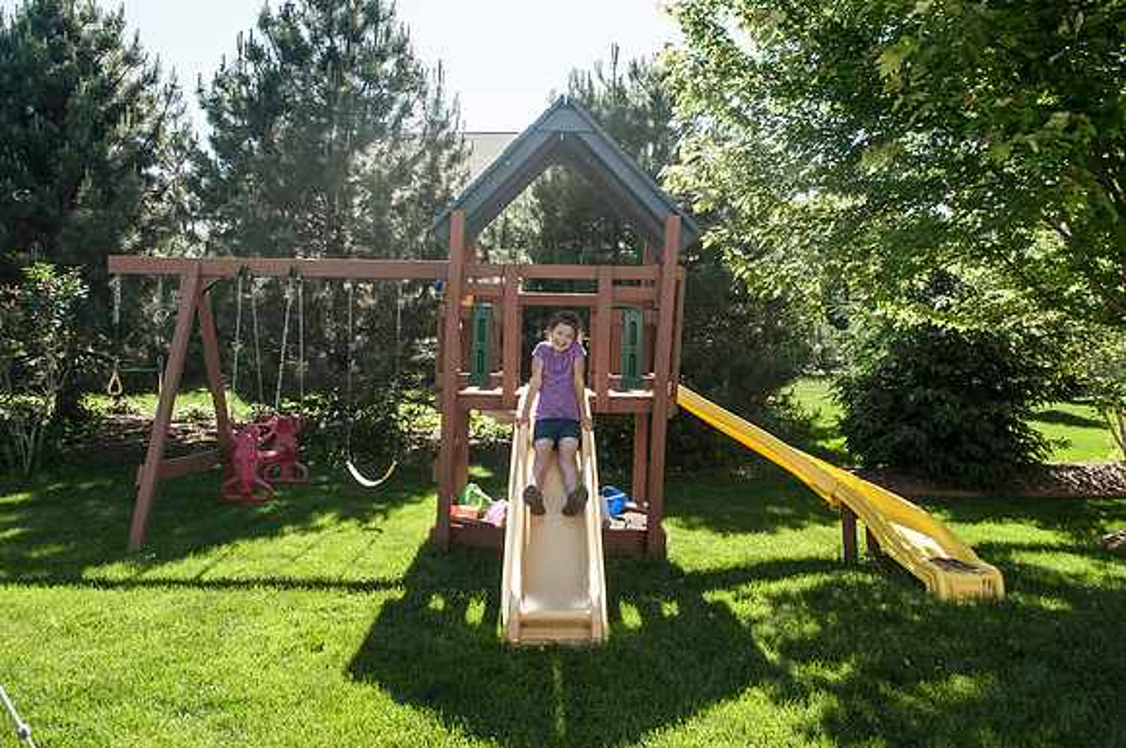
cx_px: 563
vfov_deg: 47.8
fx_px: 843
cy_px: 374
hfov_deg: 67.5
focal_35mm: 27
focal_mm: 18
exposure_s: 1/2000
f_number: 5
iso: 400
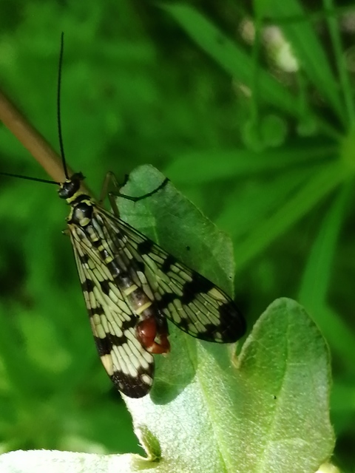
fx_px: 1422
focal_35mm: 104
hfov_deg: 14.2
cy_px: 236
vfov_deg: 18.9
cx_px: 178
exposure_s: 1/60
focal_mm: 3.46
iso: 64
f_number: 1.8
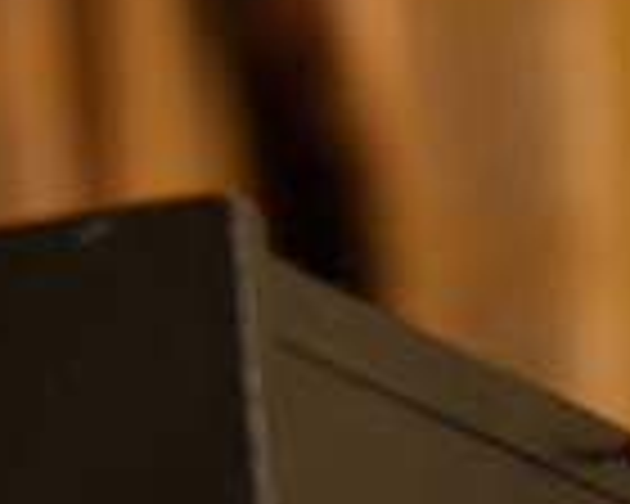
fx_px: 13462
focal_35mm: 722
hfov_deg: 2.7
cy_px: -18
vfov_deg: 2.1
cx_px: -1134
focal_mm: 120
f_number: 4
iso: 1600
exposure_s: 1/125
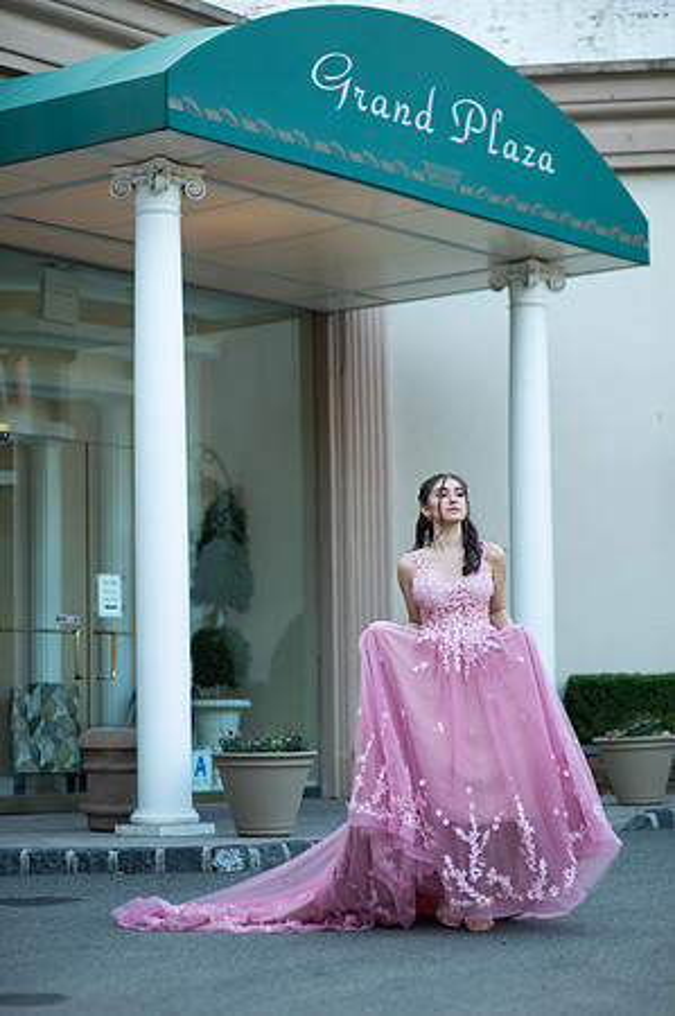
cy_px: 508
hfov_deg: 16.0
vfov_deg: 23.9
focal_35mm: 85
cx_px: 338
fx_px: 2396
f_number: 2
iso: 250
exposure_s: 1/640
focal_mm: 85
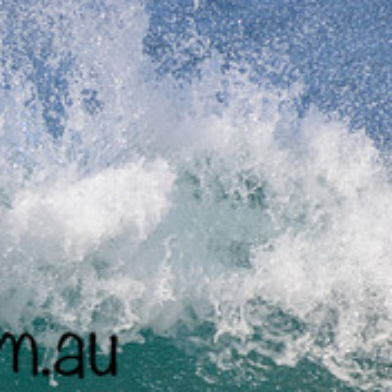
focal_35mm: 2807
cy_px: 324
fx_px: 35963
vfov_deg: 0.6
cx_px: -118
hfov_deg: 0.6
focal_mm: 1000
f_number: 11
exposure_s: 1/2000
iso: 1250
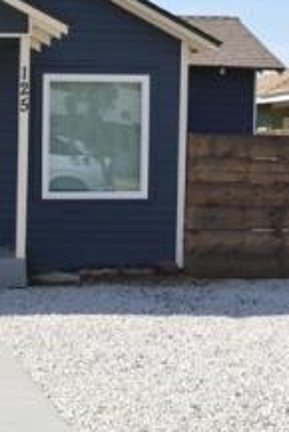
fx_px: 974
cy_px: 227
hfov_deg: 16.4
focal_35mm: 81
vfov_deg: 25.0
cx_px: -29
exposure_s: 1/200
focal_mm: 26
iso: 100
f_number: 6.3
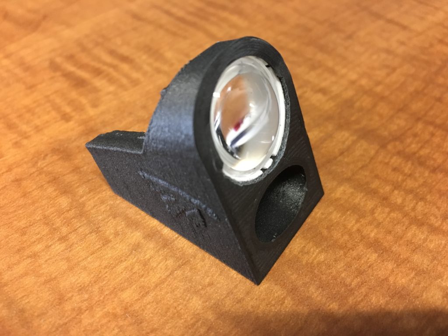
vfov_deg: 48.2
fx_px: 375
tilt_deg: -46.4
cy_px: 168
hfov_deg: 61.7
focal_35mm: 29
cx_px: 224
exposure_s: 1/15
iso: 200
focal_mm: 4.15
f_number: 2.2
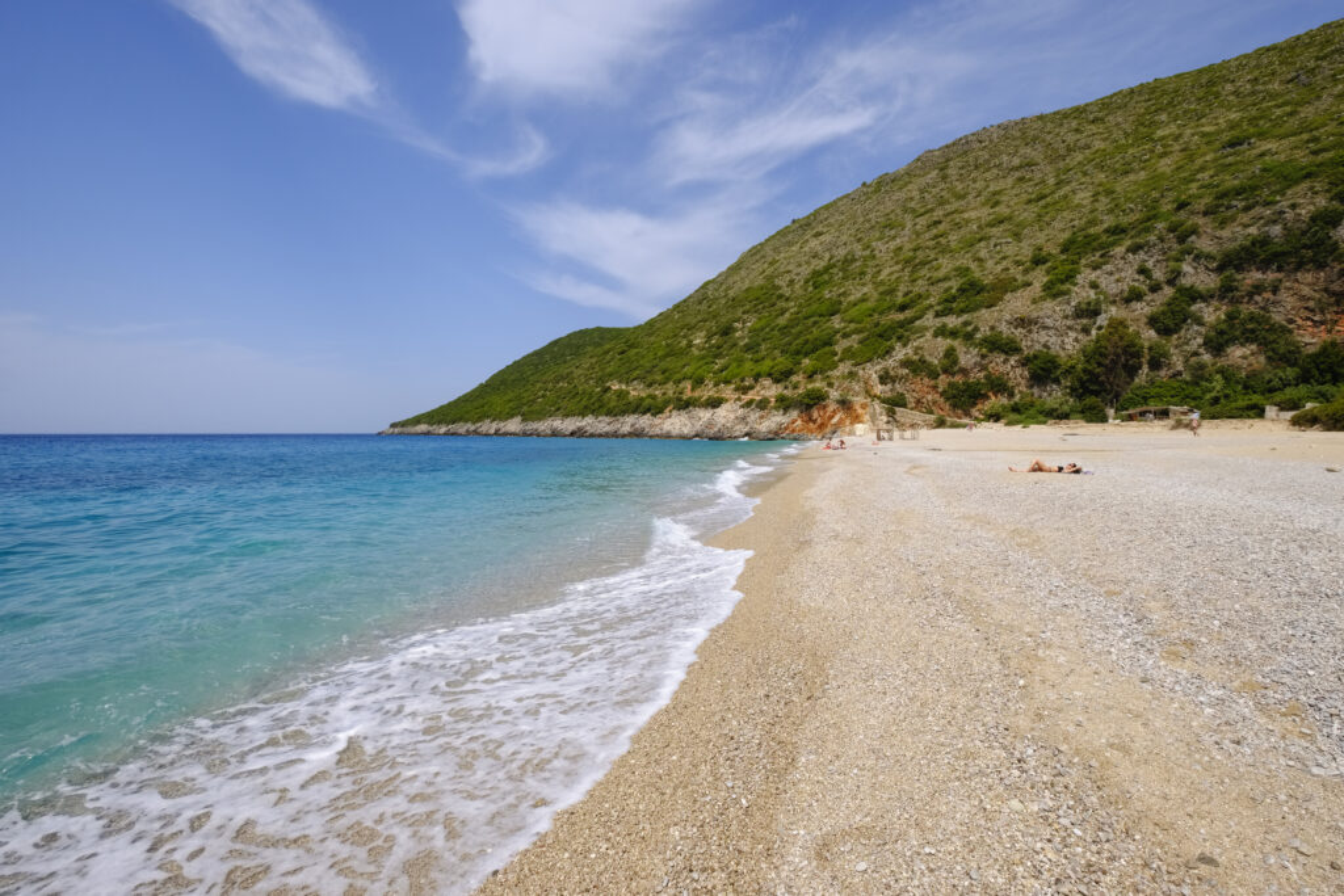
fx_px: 635
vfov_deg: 70.5
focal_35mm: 17
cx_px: 672
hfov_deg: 93.3
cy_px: 448
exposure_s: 1/750
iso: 200
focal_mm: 11
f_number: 9
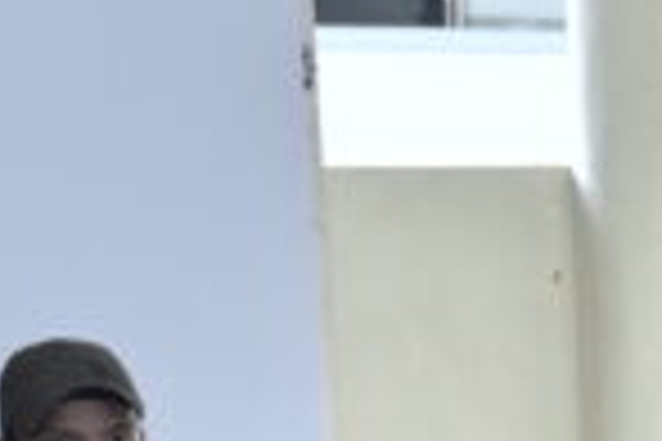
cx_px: 1761
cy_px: 974
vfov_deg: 6.2
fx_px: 3907
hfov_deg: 8.6
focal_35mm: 212
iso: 640
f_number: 5.6
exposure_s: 1/125
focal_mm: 30.5
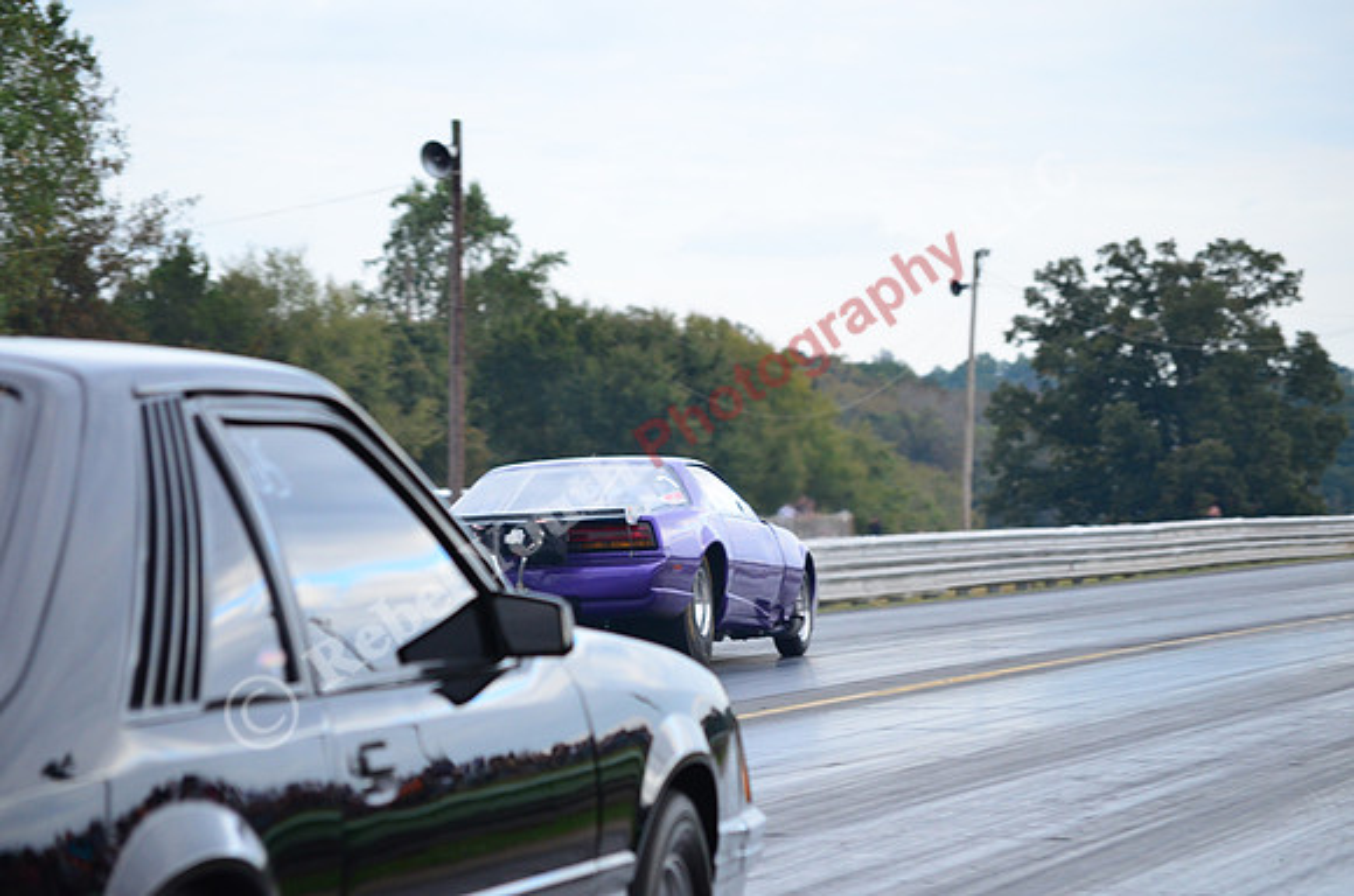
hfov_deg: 12.5
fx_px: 6192
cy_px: 448
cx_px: 677
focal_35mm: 165
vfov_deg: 8.3
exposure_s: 1/500
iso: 1000
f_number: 5.6
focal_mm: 110
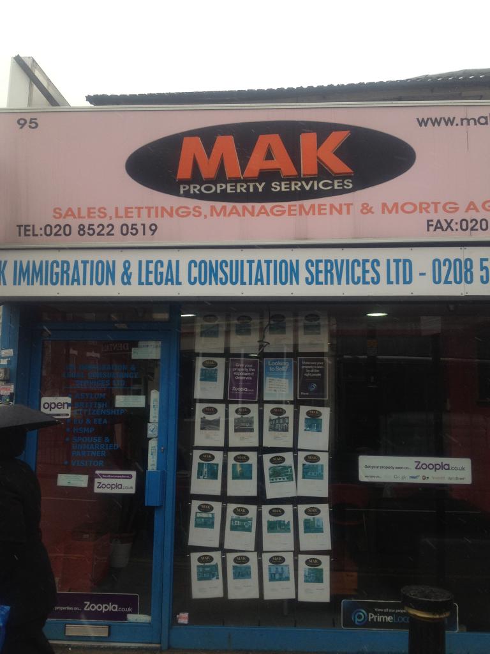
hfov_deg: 40.7
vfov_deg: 52.6
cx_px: 245
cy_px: 327
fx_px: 661
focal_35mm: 35
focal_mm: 4.28
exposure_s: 1/201
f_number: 2.4
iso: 50
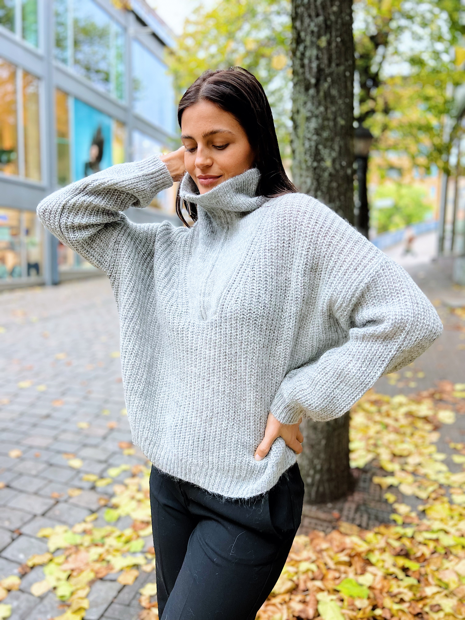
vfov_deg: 67.3
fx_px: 466
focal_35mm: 26
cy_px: 310
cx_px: 232
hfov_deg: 53.1
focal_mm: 5.7
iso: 80
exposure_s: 1/121
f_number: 1.5
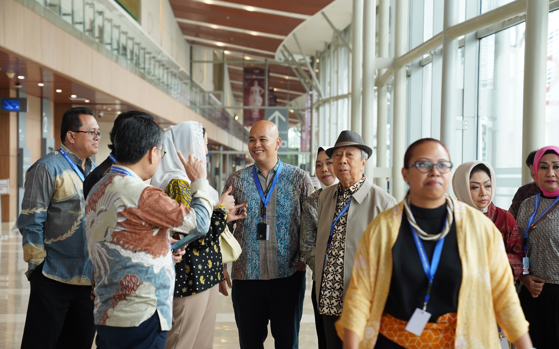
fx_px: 1097
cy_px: 185
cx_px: 281
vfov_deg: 18.1
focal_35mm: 72
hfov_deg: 28.6
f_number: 4
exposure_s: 1/100
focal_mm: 70
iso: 1000
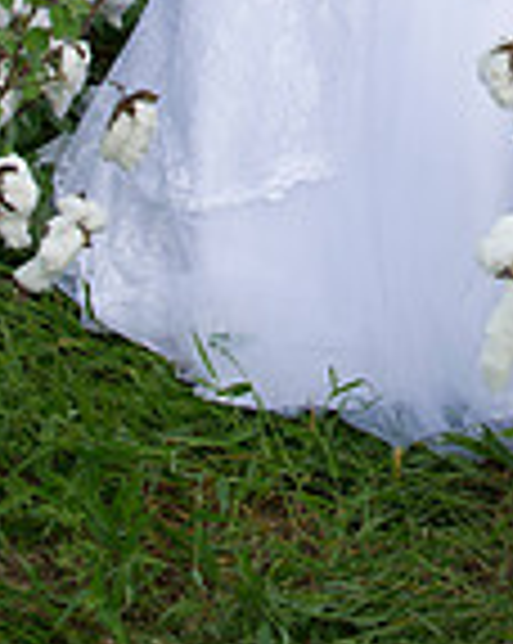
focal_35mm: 207
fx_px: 3937
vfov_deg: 9.2
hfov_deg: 7.4
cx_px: 515
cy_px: -203
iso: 200
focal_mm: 70
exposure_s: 1/125
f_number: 7.1
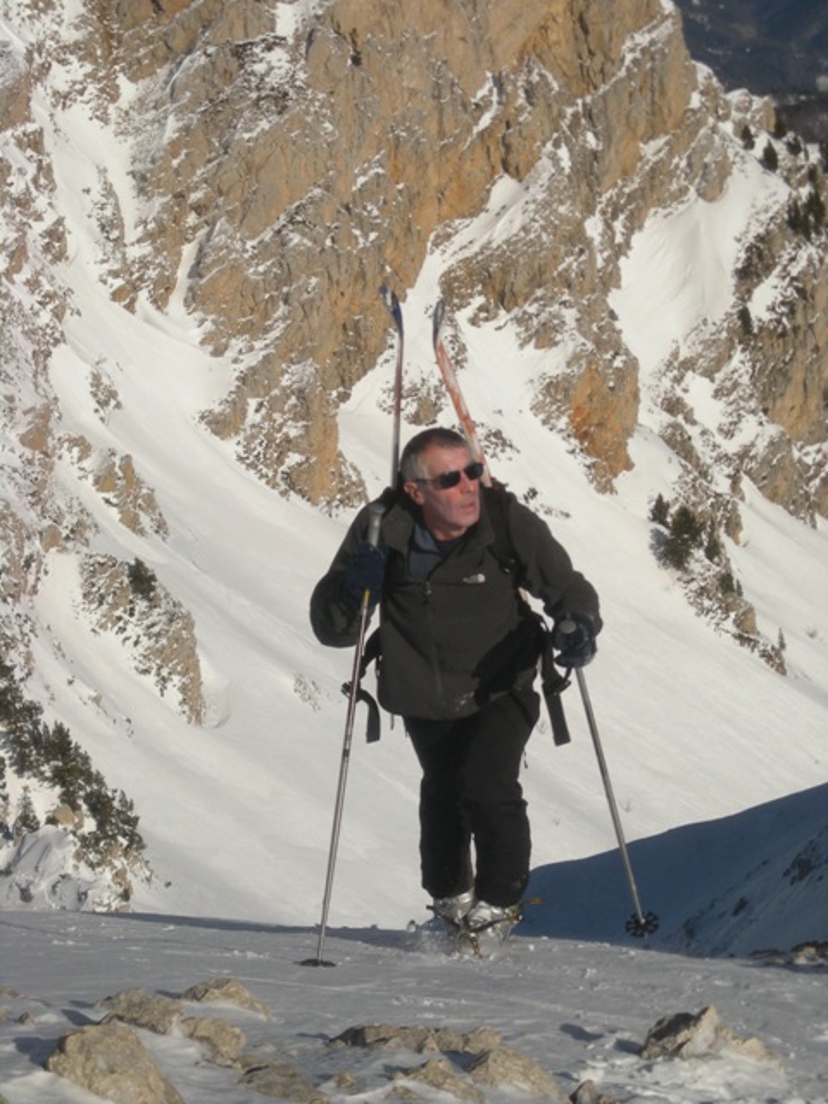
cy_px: 552
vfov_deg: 18.7
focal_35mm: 105
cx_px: 414
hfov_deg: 14.1
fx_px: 3349
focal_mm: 17.1
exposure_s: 1/505
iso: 90
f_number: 9.4
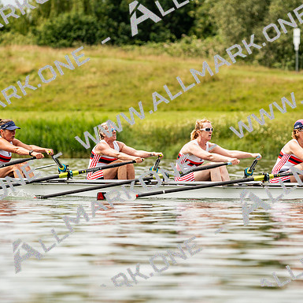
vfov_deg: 4.5
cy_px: 152
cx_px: 172
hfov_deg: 4.5
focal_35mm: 392
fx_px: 3882
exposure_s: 1/2000
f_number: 6.3
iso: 250
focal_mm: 306
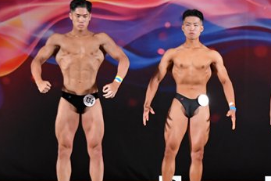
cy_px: 98
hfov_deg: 7.2
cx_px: 283
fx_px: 2137
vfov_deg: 4.8
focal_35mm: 284
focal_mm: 85
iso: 3200
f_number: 5.6
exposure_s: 1/400
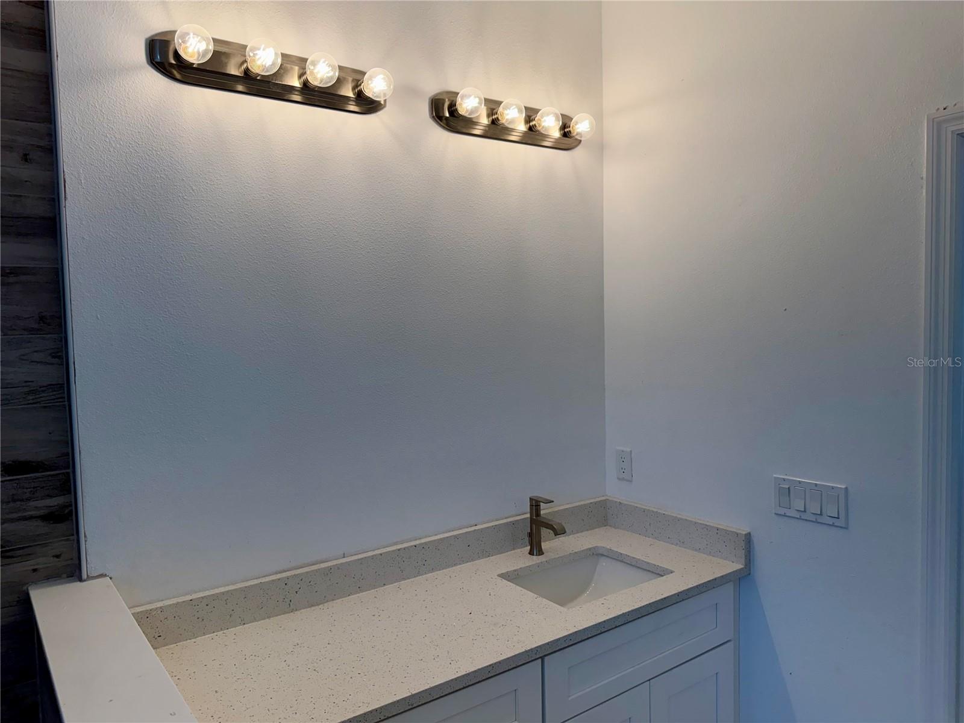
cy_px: 362
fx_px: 668
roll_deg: +0.8
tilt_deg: -1.9
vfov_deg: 56.8
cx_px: 482
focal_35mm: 24
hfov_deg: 71.6
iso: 100
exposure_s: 1/514
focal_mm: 6.76
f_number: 1.78
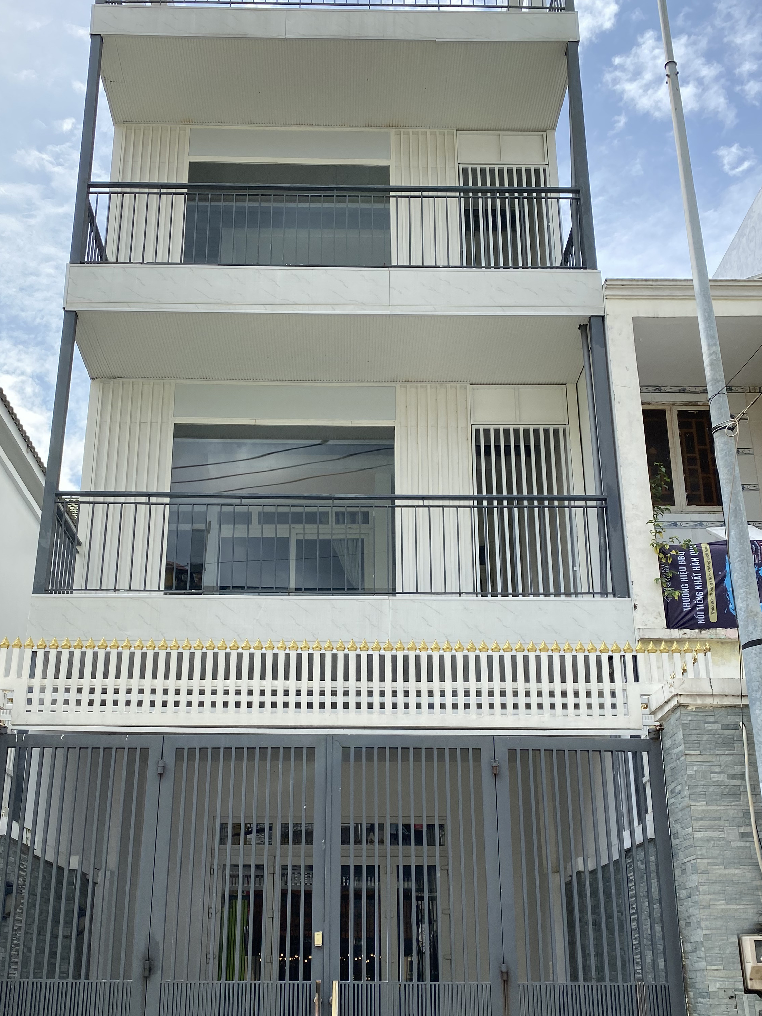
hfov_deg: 40.7
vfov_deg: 52.0
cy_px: 639
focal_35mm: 35
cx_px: 347
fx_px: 1027
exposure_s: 1/2105
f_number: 1.8
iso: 32
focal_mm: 4.25
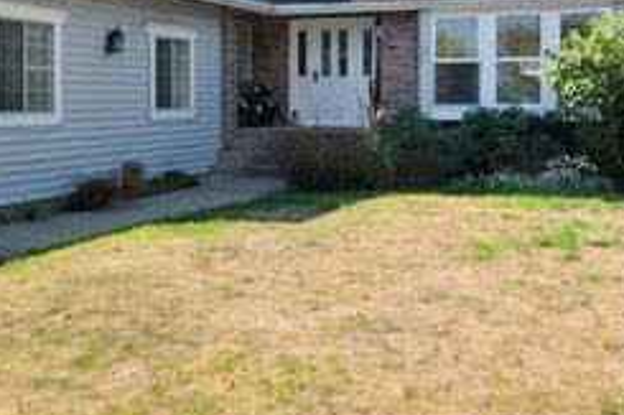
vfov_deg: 27.2
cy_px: 113
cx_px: 234
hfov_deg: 40.1
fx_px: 849
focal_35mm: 49
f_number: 9
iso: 250
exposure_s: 1/500
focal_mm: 10
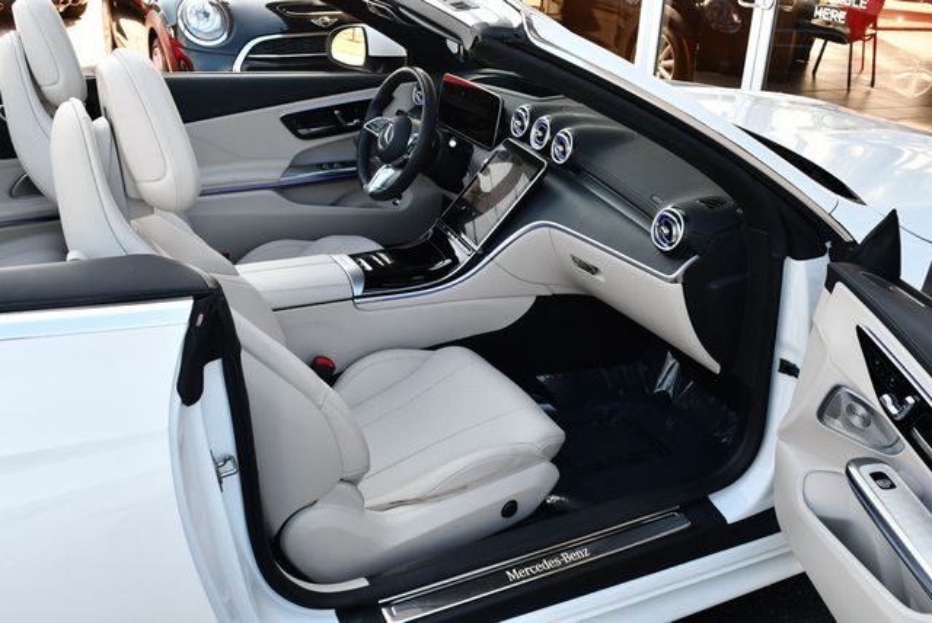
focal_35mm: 36
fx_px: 933
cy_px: 312
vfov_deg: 36.9
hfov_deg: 53.1
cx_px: 466
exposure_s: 1/250
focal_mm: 18
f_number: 5.6
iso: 400
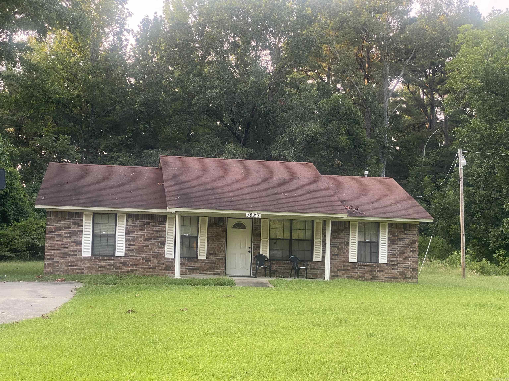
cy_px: 190
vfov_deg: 28.0
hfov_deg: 36.8
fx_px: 765
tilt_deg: +3.1
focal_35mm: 52
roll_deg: -2.3
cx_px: 254
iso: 40
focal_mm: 6
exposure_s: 1/122
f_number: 2
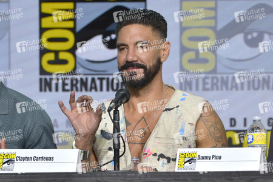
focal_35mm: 390
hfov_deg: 5.3
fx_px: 2957
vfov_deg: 3.5
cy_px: 91
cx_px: 136
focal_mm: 390
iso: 1600
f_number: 6.3
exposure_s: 1/250
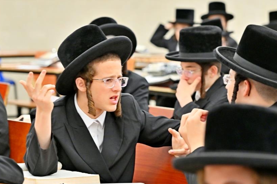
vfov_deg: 6.1
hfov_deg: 9.2
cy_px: 82
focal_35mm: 224
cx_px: 125
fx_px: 1724
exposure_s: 1/250
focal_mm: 120
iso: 500
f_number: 4
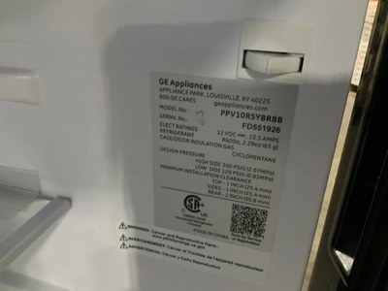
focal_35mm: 29
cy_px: 146
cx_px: 194
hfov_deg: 61.7
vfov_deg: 48.2
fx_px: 325
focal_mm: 3
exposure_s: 1/24
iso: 500
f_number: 1.8
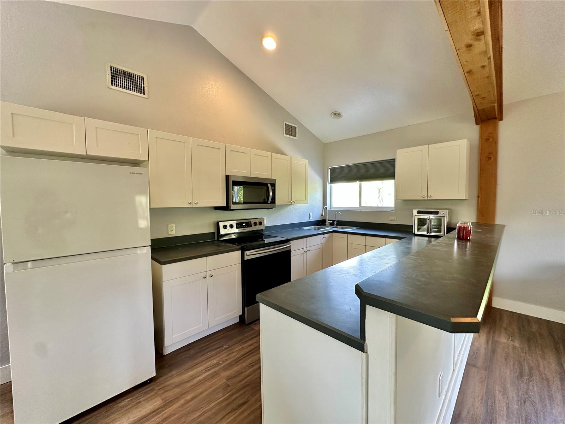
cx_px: 282
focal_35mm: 14
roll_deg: +0.2
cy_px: 212
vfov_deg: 85.7
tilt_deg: -2.4
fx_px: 229
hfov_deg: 102.1
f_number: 2.2
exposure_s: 1/60
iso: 160
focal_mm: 2.22
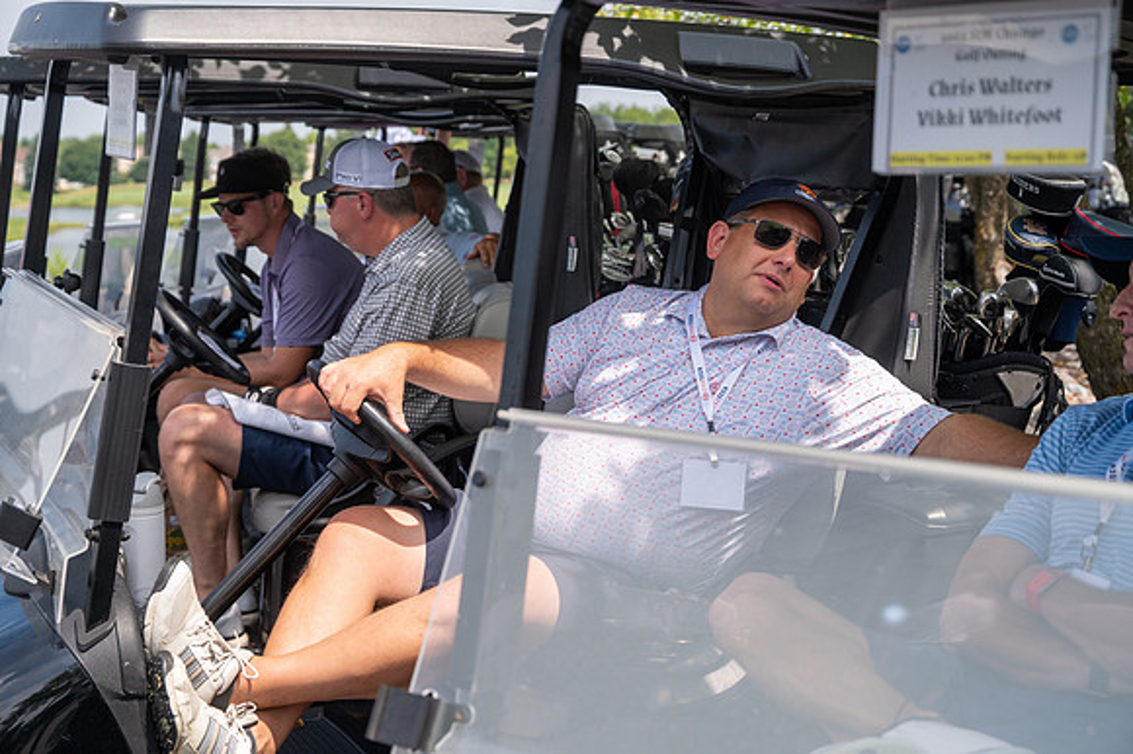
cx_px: 566
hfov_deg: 35.7
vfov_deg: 24.2
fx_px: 1761
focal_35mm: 56
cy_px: 377
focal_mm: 56
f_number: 5
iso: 250
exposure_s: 1/1250
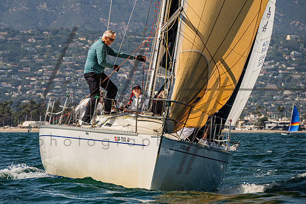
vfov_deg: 4.3
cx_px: 134
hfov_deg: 6.5
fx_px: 2704
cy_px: 75
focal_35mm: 318
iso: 500
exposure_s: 1/2500
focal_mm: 240
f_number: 8
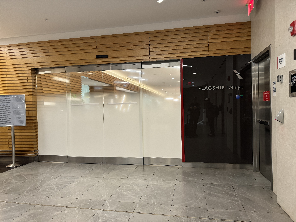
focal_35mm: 24
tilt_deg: -1.2
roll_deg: +1.5
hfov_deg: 71.6
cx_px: 148
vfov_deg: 56.8
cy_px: 111
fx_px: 205
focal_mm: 6.76
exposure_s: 1/54
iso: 200
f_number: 1.78
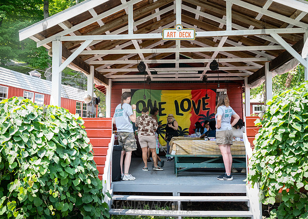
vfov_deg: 37.2
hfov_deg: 50.7
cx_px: 142
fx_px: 325
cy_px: 109
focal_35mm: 37
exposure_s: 1/160
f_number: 4.5
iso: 400
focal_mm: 35
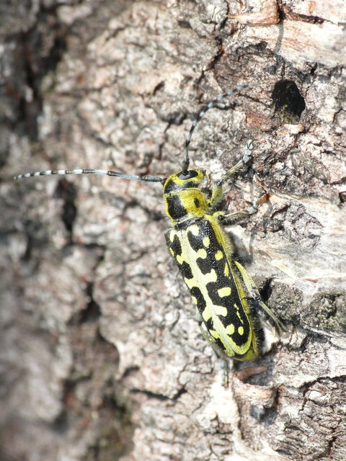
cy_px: 230
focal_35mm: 194
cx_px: 173
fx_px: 2585
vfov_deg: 10.2
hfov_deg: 7.7
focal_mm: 41.1
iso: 200
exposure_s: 1/250
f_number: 8
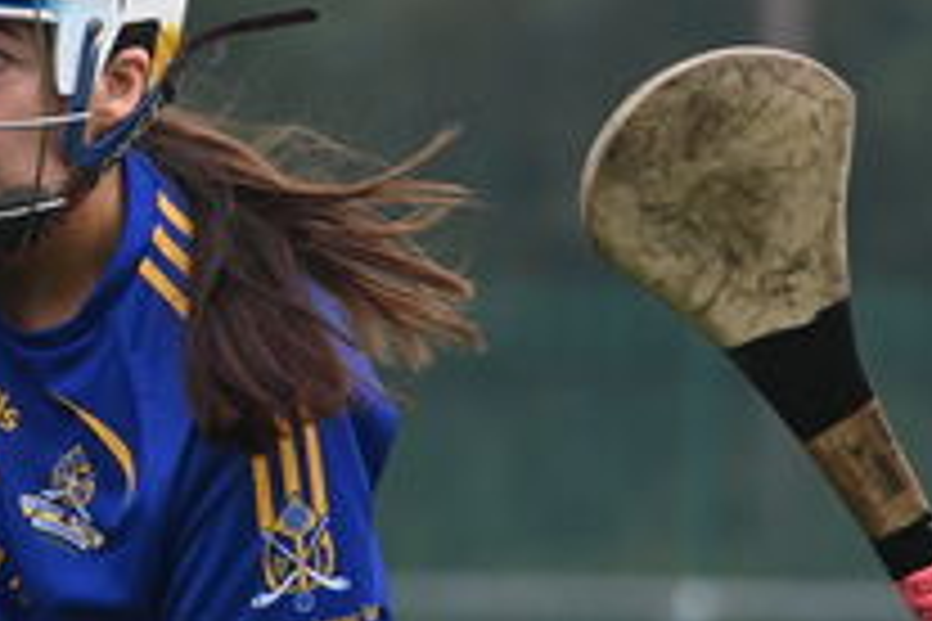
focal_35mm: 849
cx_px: -50
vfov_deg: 1.6
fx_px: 21978
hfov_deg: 2.4
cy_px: 502
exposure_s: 1/1000
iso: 1000
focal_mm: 220
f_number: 5.6
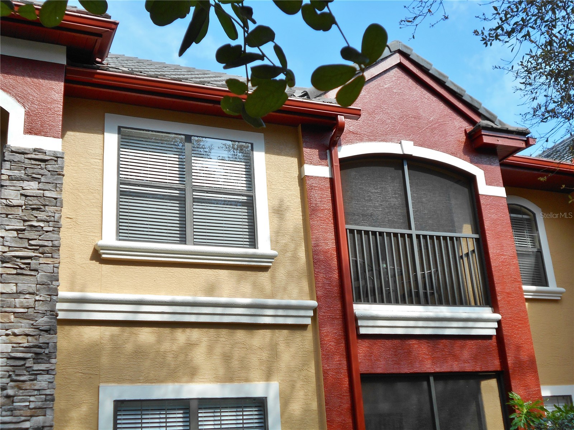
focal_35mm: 43
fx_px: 713
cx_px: 287
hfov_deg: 43.9
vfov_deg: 33.6
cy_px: 215
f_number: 4.2
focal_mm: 7.7
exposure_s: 1/250
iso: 80
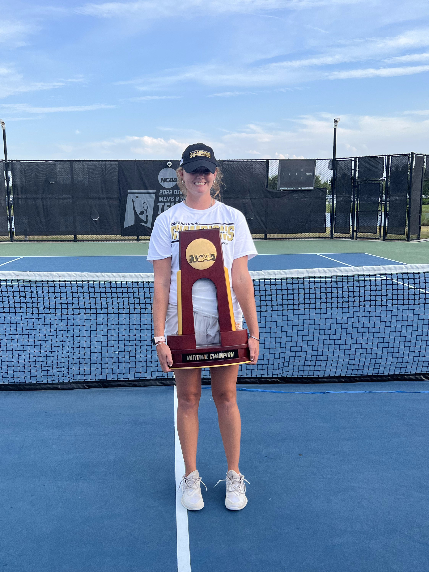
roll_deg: +0.2
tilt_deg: -10.9
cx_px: 197
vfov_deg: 52.6
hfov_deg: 40.7
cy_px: 306
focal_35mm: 35
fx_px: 578
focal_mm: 5.7
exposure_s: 1/1808
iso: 50
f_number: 1.5
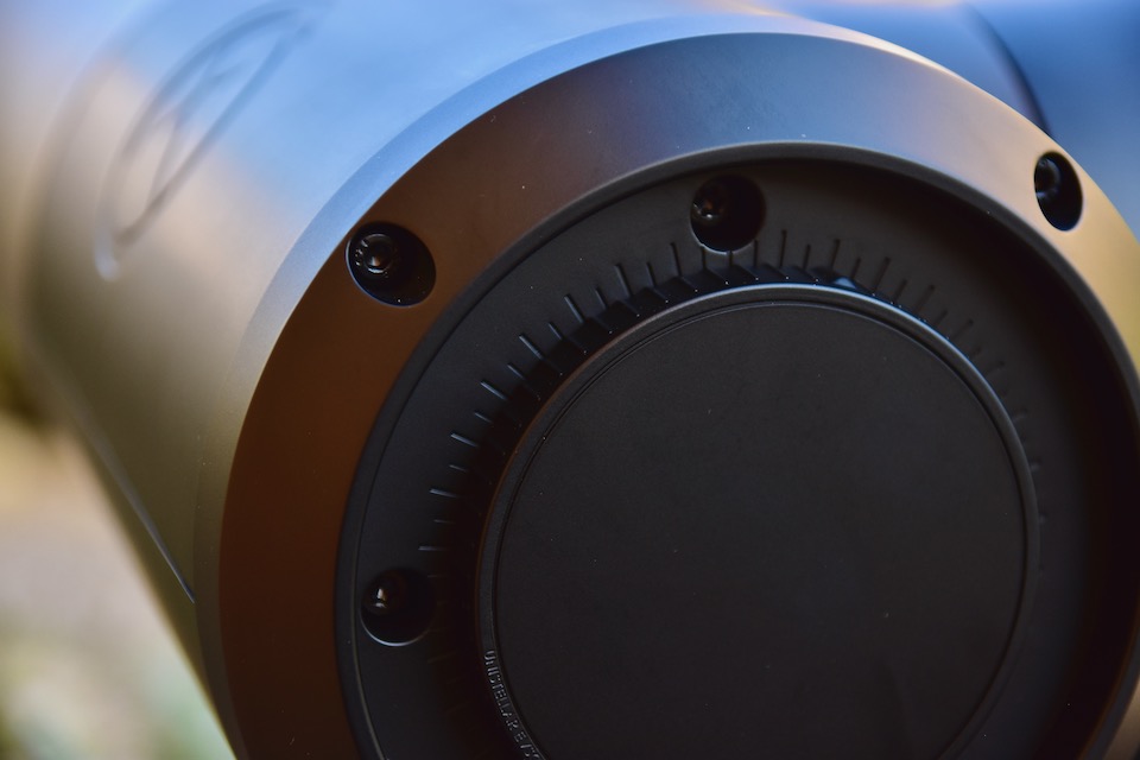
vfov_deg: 13.0
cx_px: 570
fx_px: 3325
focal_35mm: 105
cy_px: 380
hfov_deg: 19.5
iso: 400
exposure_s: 1/250
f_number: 4
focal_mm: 70
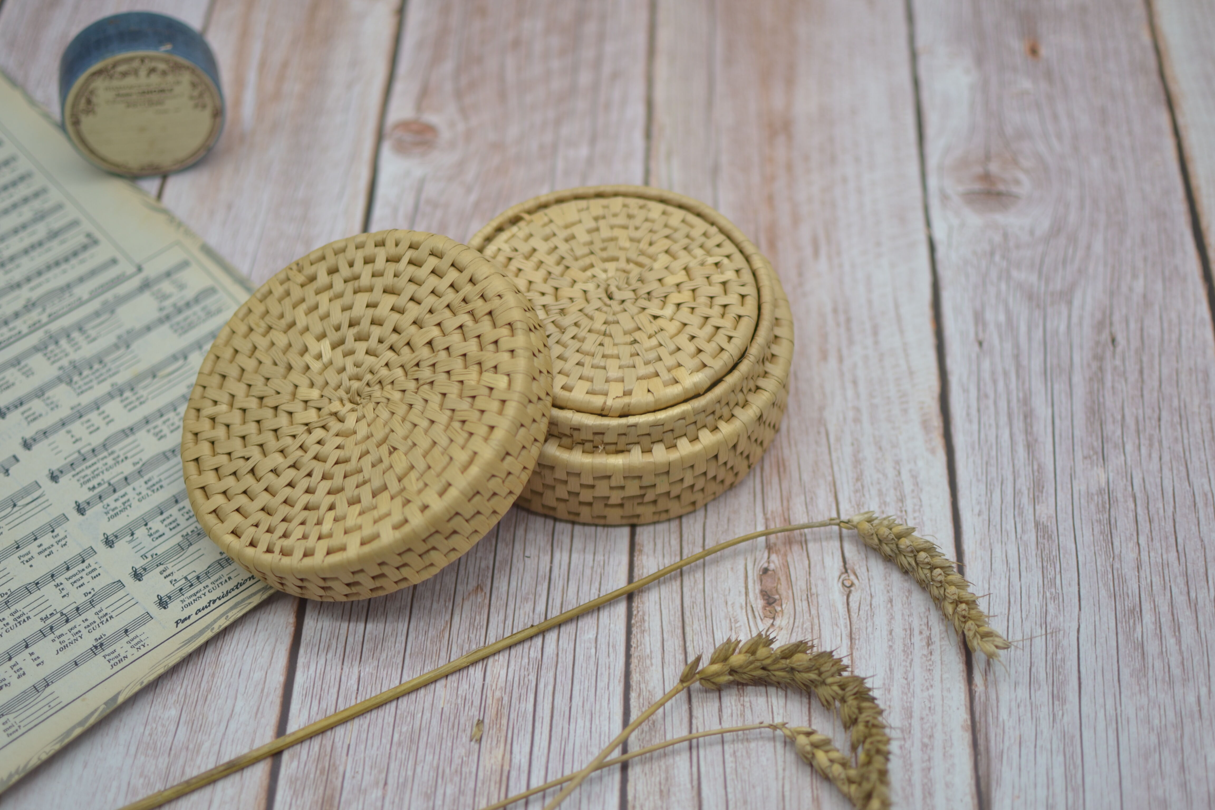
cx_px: 608
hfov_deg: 37.9
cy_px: 405
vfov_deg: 25.8
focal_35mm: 52
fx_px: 1772
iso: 100
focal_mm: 35
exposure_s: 1/500
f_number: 1.8
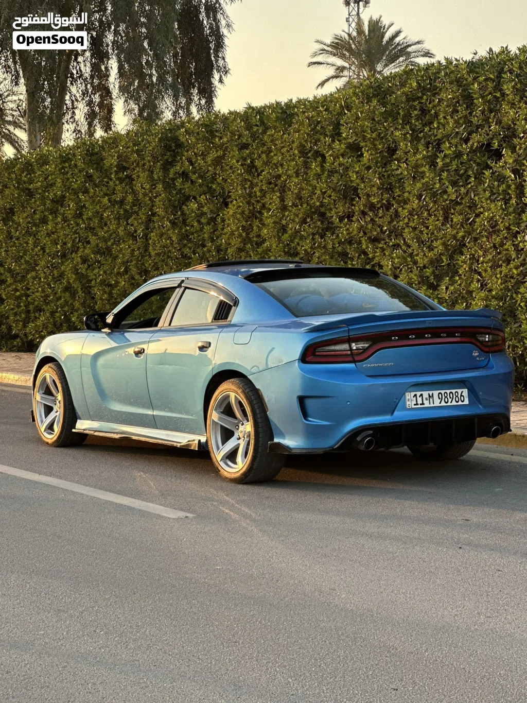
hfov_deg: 19.1
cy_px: 352
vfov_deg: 25.3
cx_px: 264
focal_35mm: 77
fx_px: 1563
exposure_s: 1/121
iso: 64
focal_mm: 9
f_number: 2.8
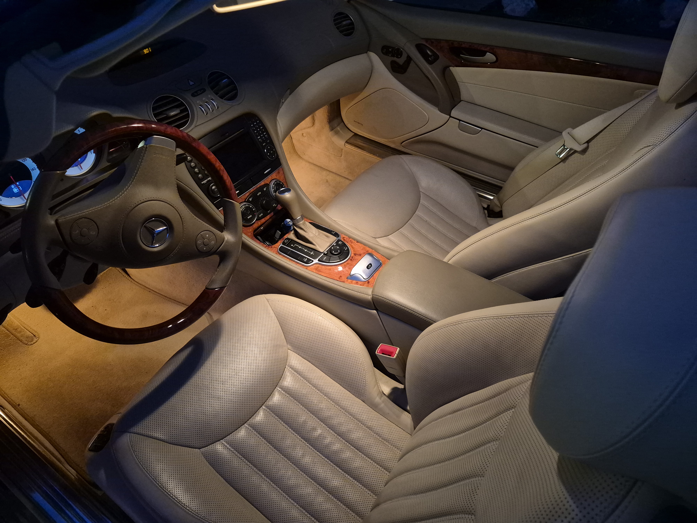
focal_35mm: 23
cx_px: 348
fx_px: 463
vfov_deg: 58.9
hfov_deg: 73.9
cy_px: 262
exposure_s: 1/60
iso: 1600
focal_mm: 5.4
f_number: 1.8
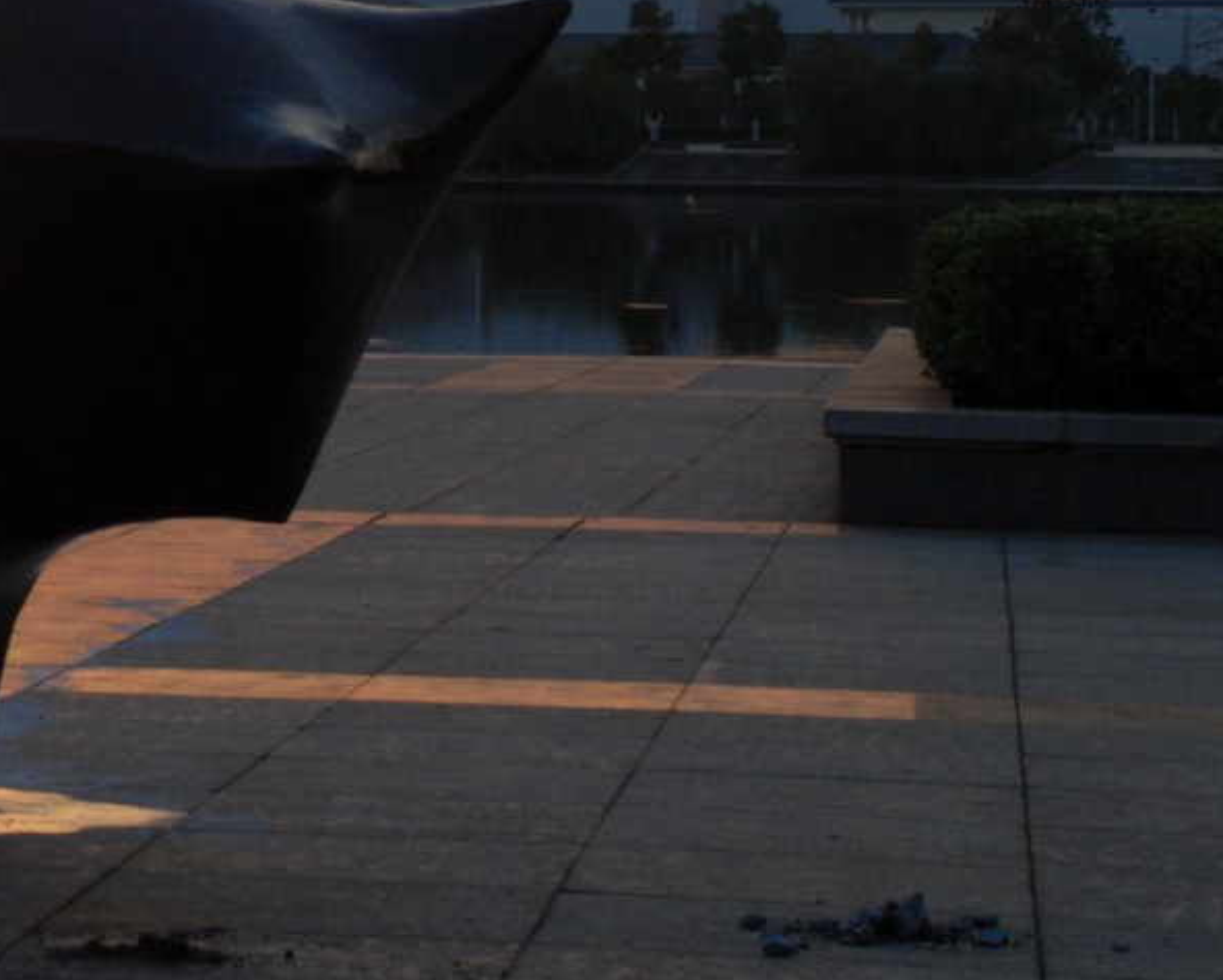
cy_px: 149
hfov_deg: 11.1
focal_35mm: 169
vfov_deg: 9.1
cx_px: -427
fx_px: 6119
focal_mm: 44
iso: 400
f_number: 13
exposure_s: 1/80
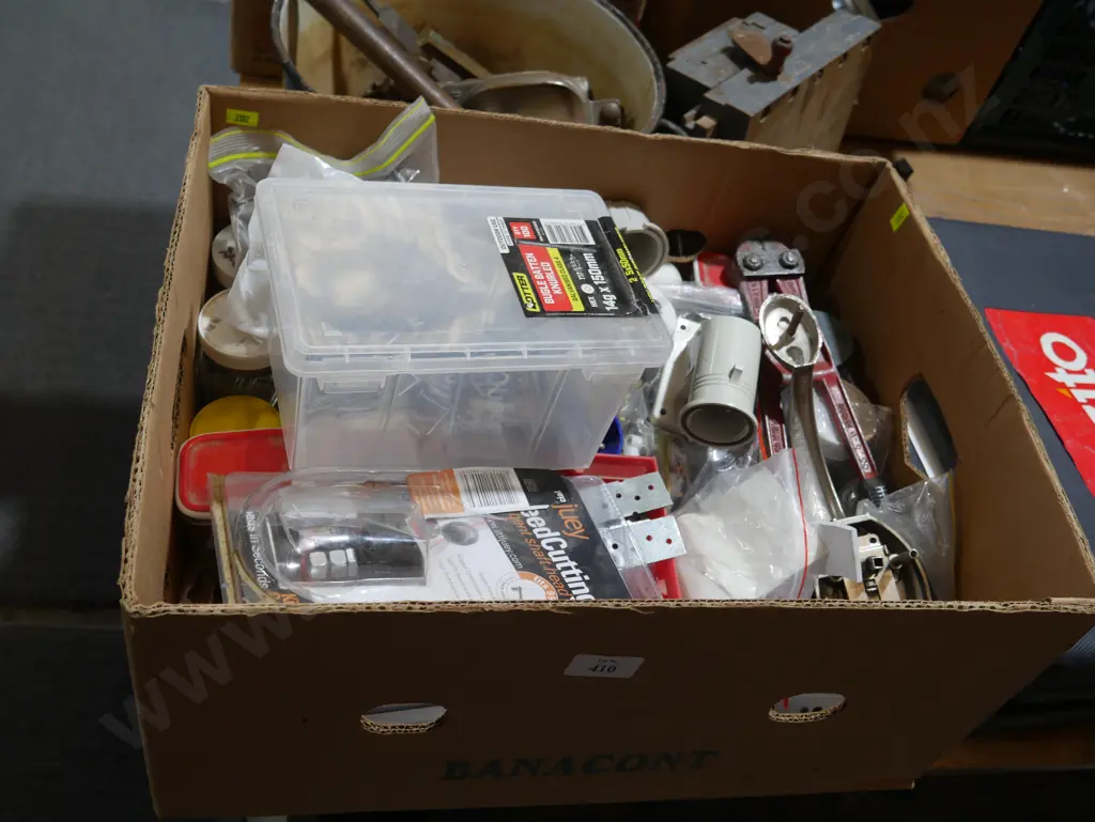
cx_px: 548
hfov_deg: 53.9
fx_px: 1076
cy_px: 411
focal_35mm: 34
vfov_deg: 41.8
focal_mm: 17
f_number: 4
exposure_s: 1/60
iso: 200
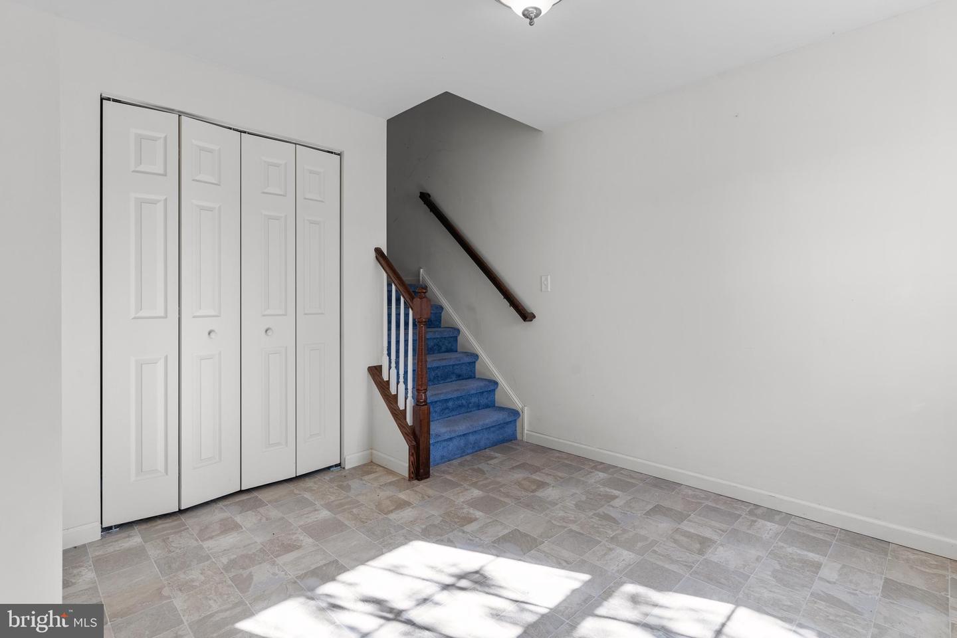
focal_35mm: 17
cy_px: 319
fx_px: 452
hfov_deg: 93.3
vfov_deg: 70.4
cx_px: 478
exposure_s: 1/40
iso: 400
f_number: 8
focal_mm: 17
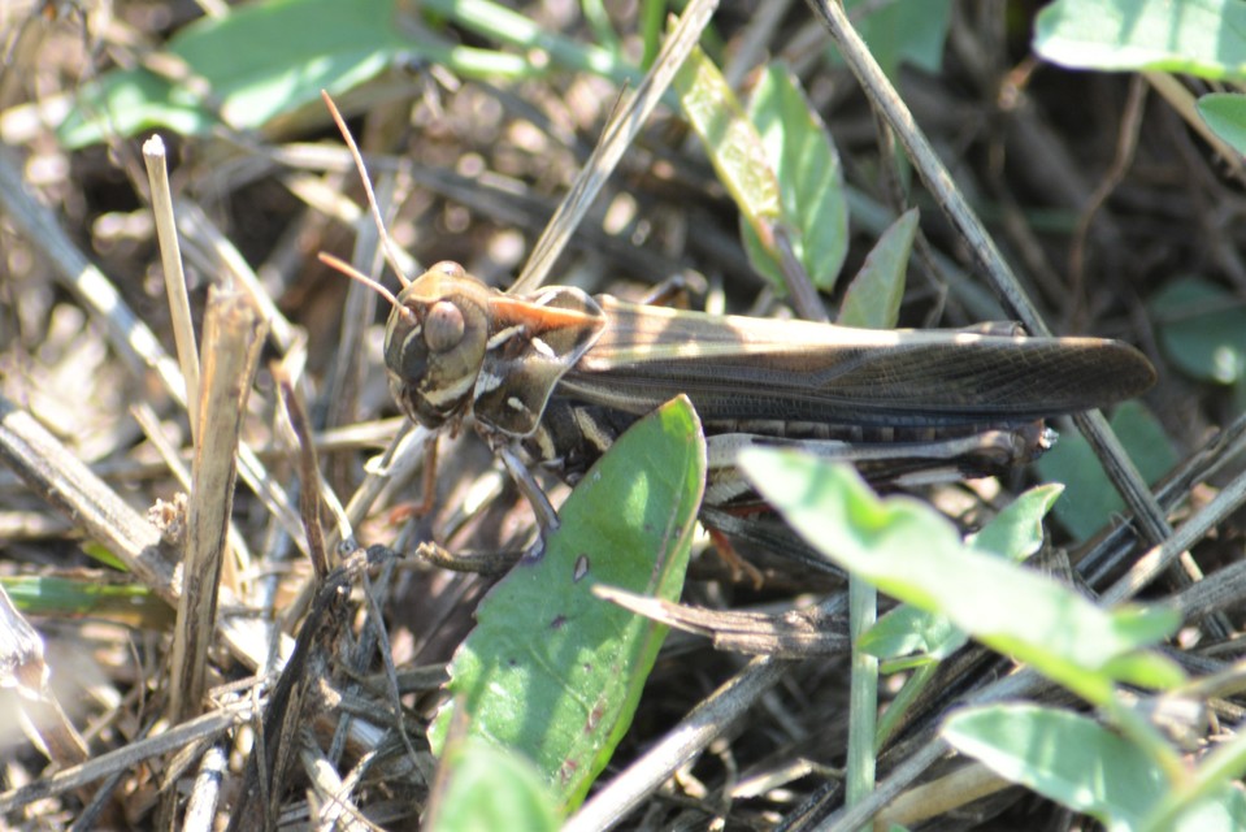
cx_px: 623
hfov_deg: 4.6
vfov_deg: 3.1
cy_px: 416
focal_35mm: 450
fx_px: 15579
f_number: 8
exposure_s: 1/125
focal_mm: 300
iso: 220
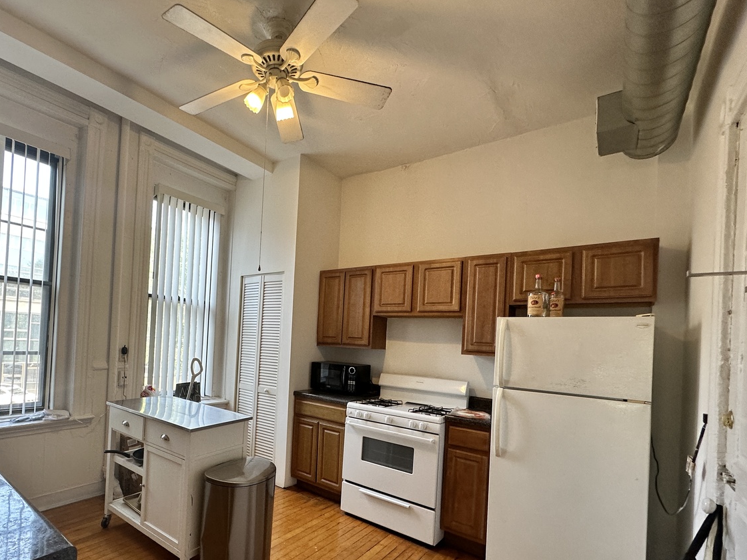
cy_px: 334
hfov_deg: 85.9
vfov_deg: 70.9
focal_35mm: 18
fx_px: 388
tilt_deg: +0.4
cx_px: 275
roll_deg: -3.0
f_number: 2.2
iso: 160
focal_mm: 2.22
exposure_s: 1/120
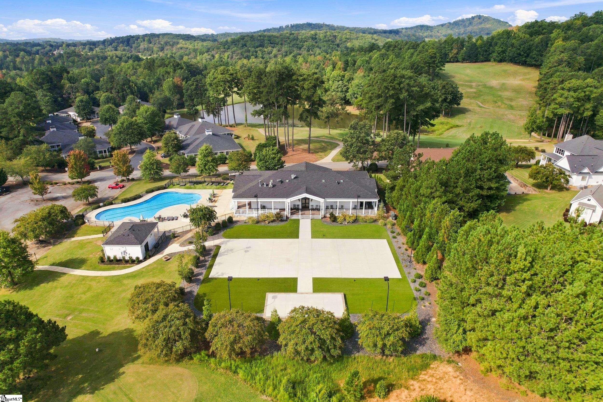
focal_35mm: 22
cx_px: 302
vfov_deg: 57.2
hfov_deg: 78.6
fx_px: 368
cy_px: 201
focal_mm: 8.4
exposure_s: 1/250
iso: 110
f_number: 2.8
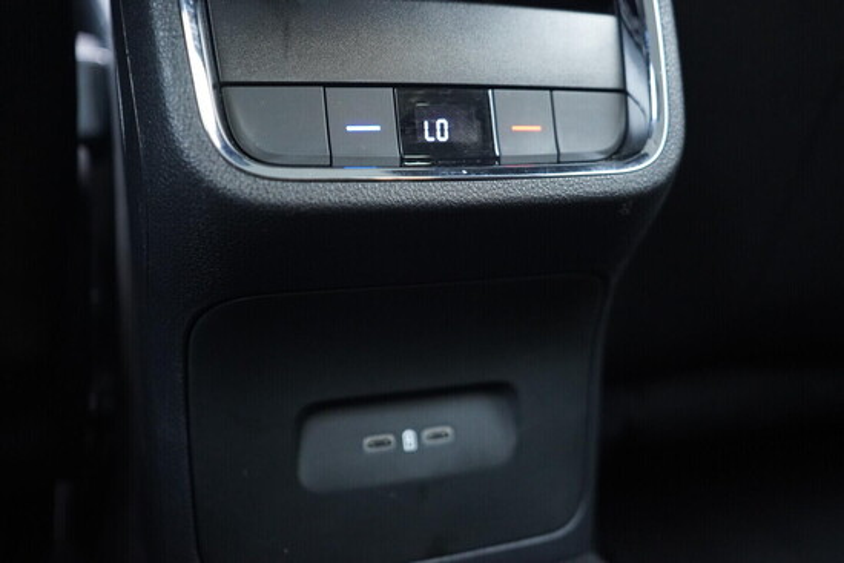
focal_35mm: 36
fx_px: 844
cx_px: 422
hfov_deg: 53.1
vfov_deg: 36.9
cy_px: 282
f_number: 2.8
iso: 2000
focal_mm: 24
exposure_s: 1/40
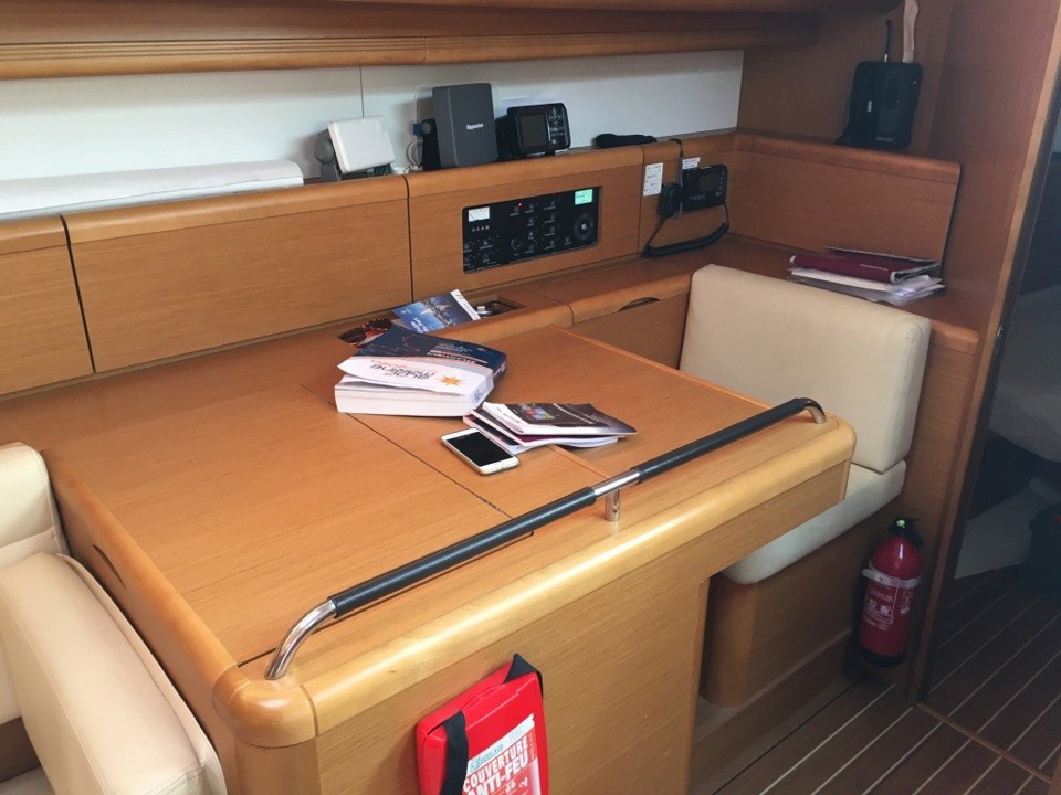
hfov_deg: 61.7
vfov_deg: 48.2
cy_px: 398
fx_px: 889
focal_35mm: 29
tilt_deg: -23.3
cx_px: 530
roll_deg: +0.9
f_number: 2.2
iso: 80
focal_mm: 4.15
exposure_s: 1/33
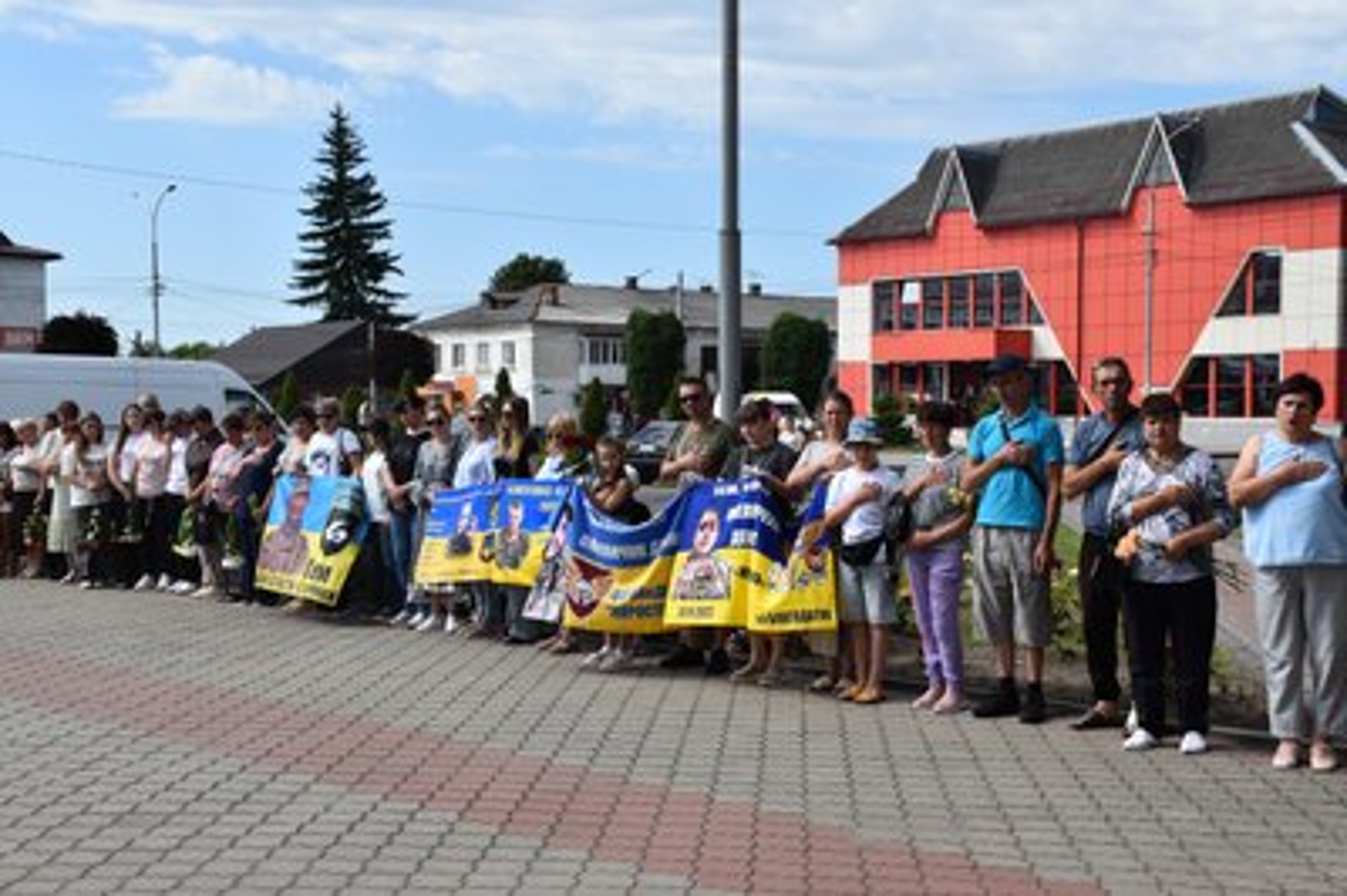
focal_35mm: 48
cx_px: 674
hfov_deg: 41.1
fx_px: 1794
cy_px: 448
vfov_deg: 28.0
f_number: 10
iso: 200
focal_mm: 32
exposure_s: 1/400
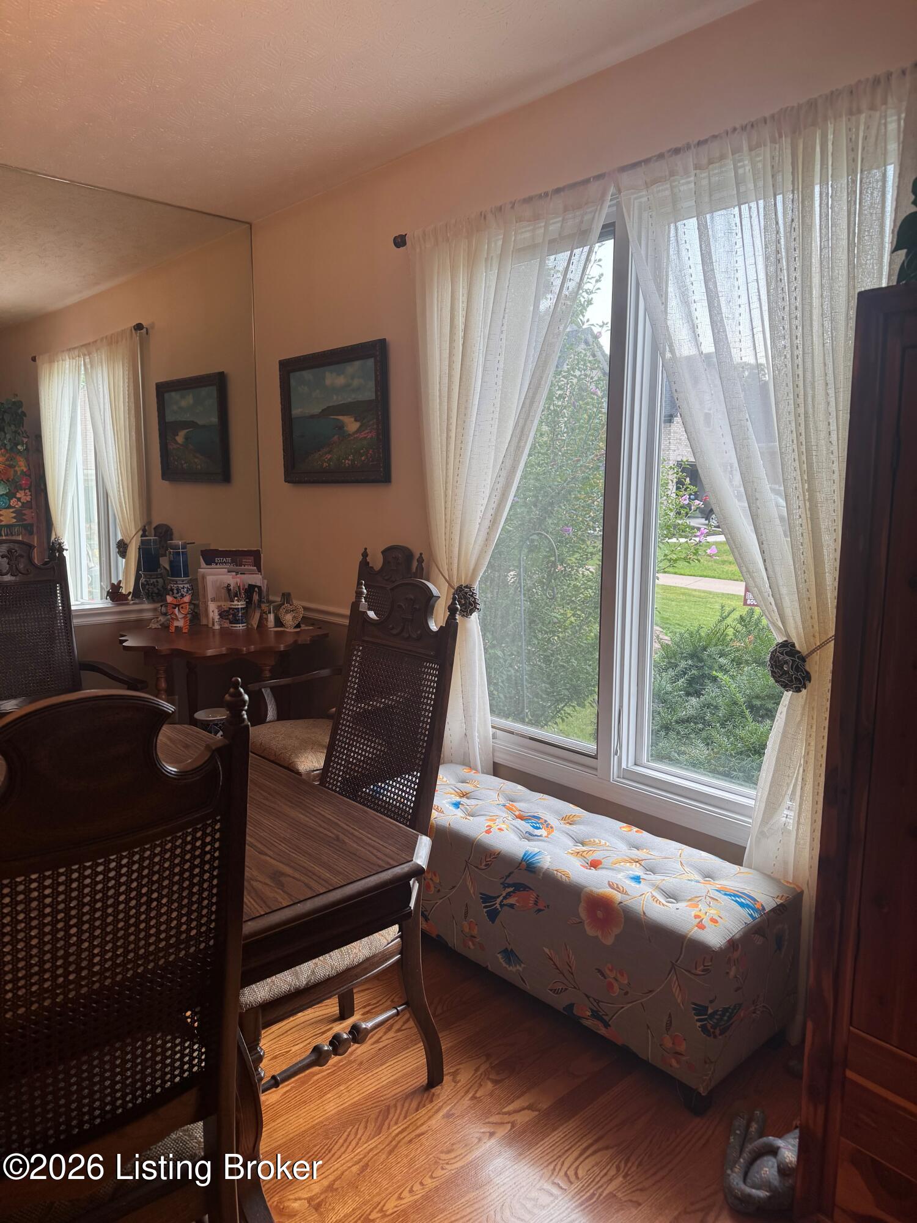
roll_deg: +1.3
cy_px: 612
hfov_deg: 56.8
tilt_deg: -8.0
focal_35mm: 24
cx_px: 458
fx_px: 848
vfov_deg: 71.6
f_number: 1.78
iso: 100
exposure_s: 1/120
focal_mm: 6.76
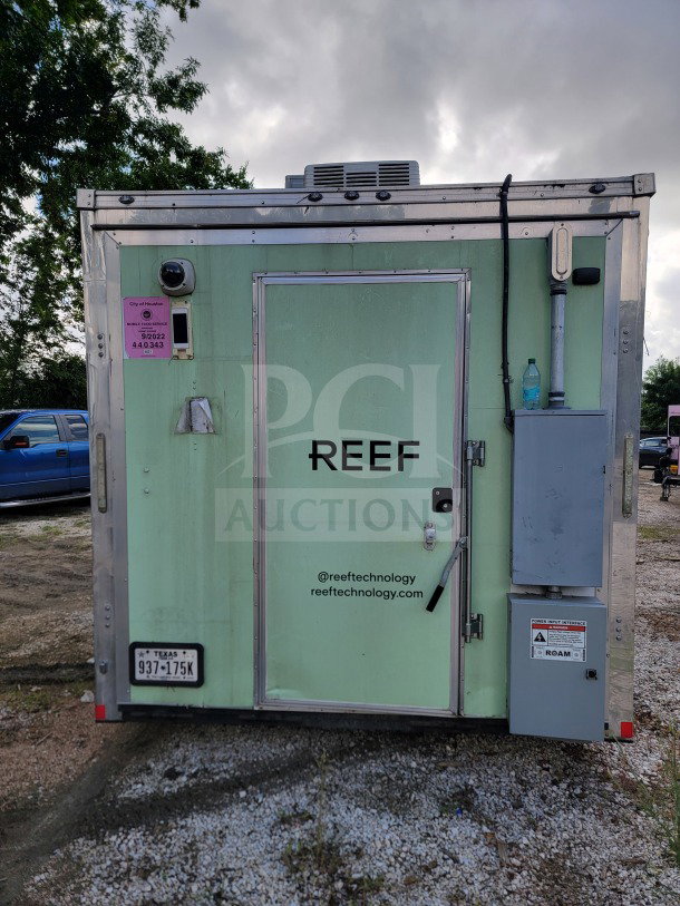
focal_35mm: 24
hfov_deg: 56.8
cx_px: 340
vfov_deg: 71.6
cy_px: 453
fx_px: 628
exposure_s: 1/526
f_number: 1.8
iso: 16
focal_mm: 6.7
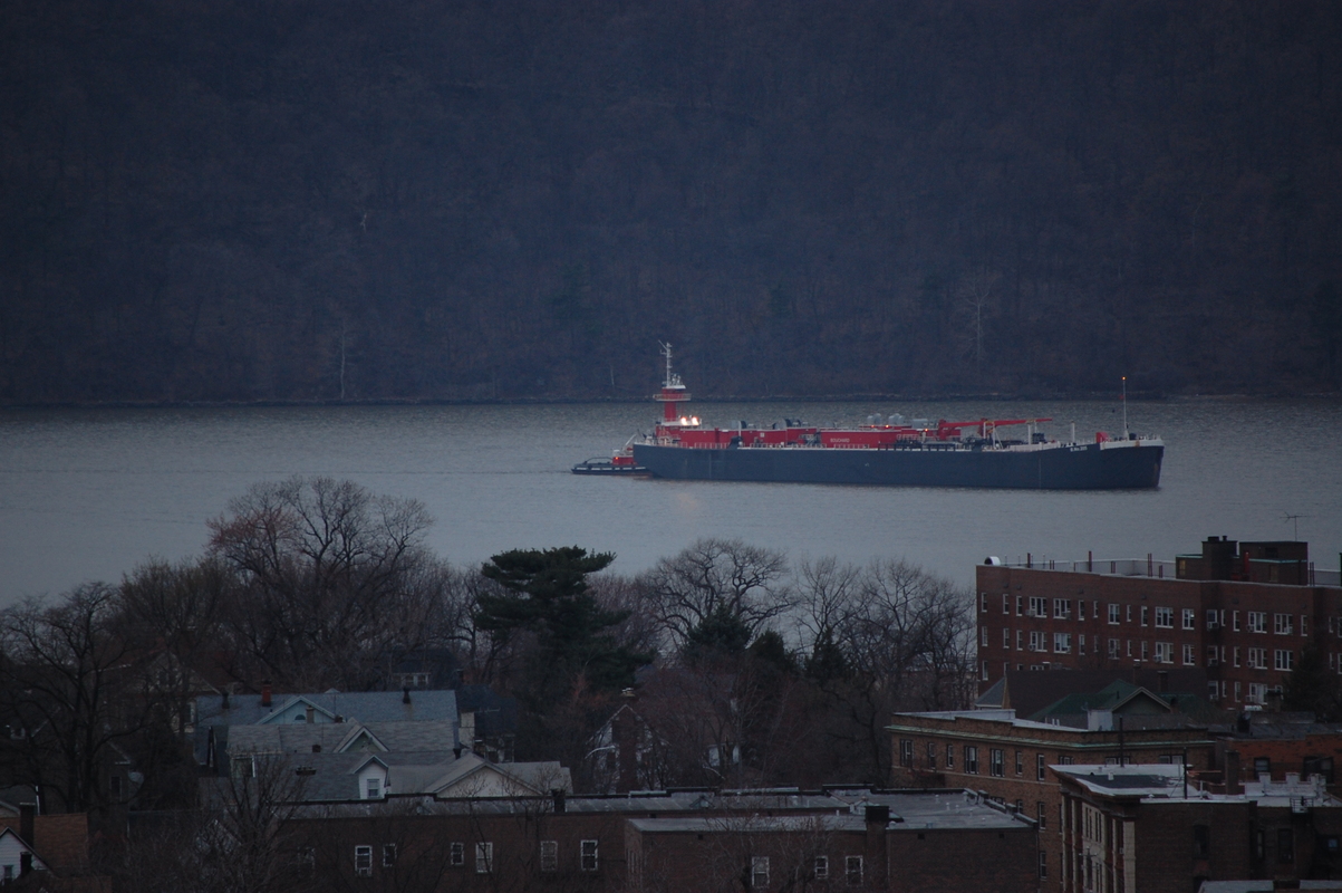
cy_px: 446
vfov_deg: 4.6
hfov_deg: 6.9
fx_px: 11174
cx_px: 671
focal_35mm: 300
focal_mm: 200
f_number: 5.6
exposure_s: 1/30
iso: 400
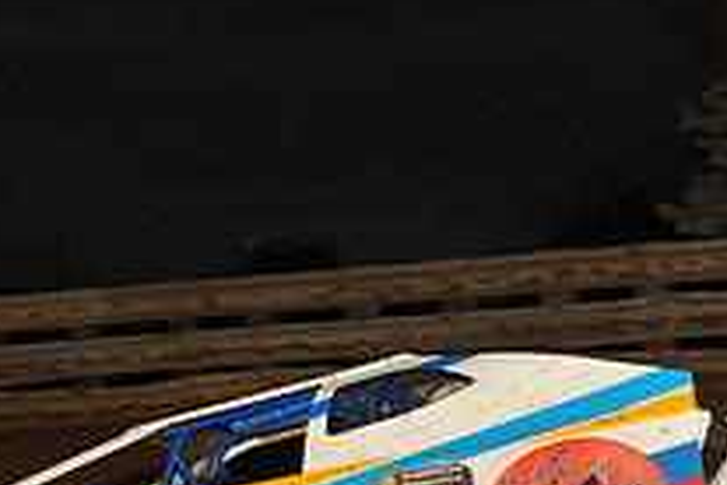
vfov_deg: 7.0
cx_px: 204
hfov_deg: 10.5
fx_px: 3958
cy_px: 489
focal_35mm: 196
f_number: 7.1
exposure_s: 1/320
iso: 500
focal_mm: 70
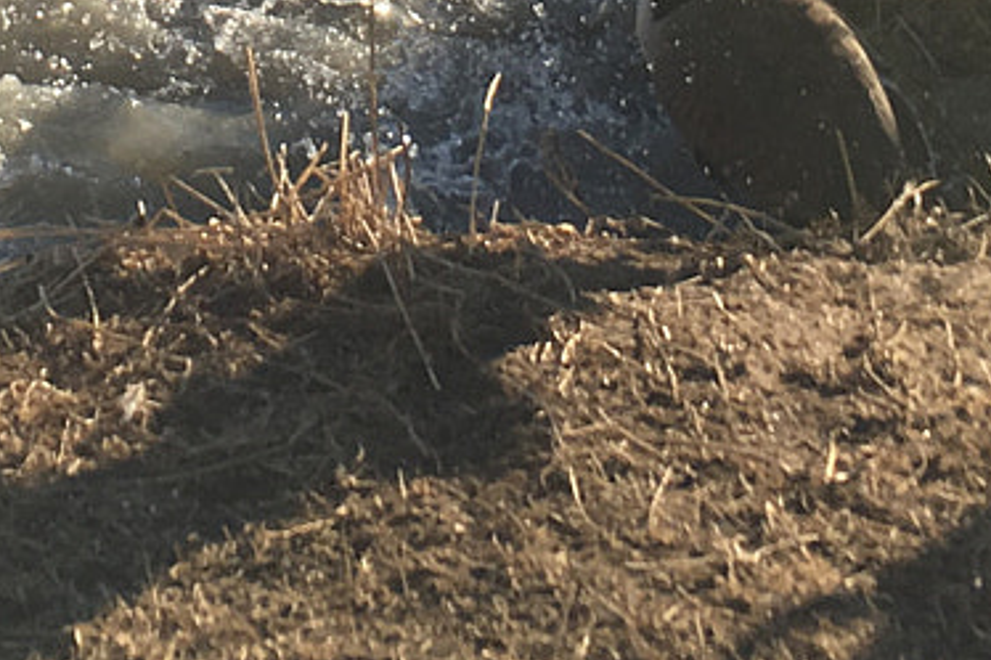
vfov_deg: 9.9
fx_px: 3549
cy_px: -604
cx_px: 331
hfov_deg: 15.9
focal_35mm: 129
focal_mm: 4.15
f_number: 2.2
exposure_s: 1/894
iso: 25
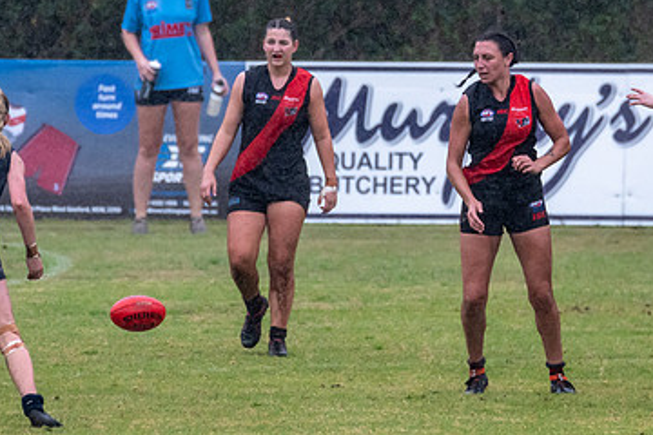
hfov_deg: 1.7
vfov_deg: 1.1
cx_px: 512
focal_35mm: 1217
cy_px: 120
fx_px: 22073
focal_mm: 460
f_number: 7.1
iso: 1250
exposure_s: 1/1600
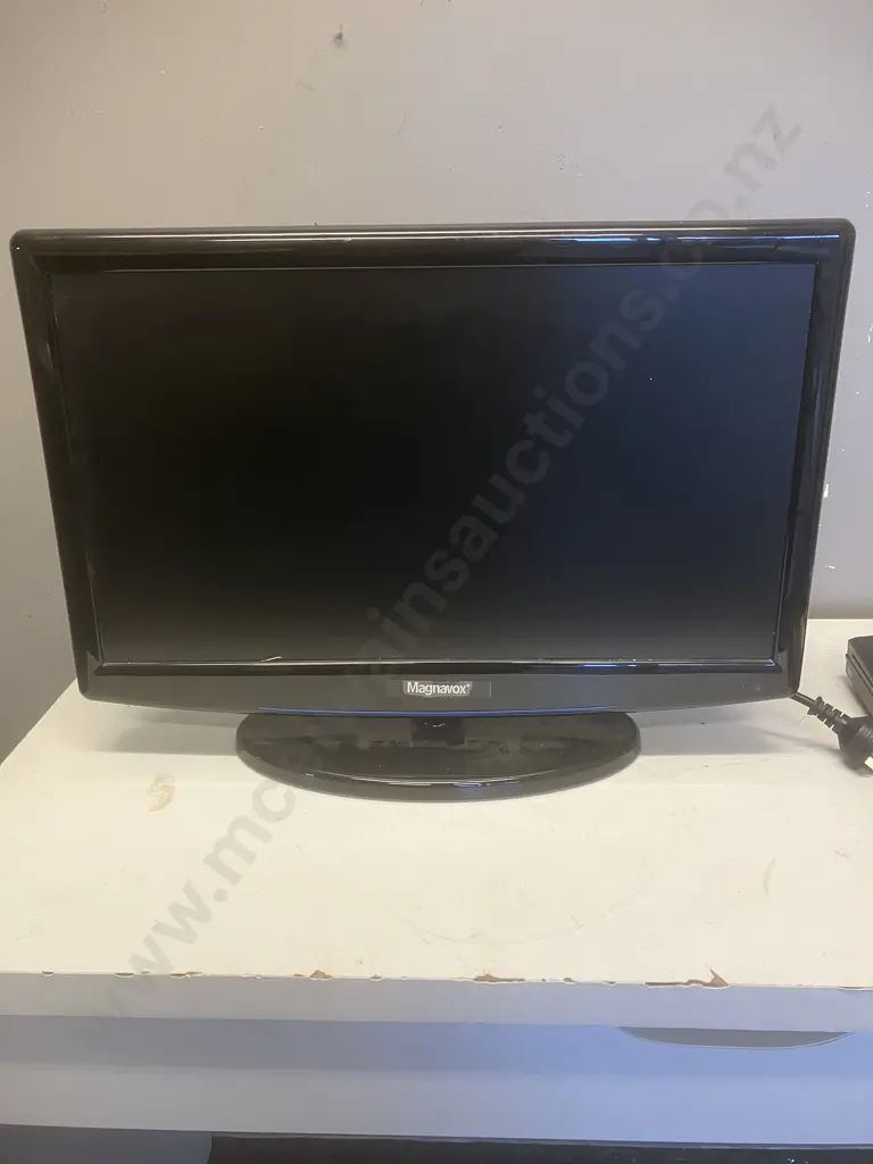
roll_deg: +0.9
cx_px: 436
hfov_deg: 49.7
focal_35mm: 28
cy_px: 582
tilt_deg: -17.9
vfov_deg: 63.4
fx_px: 942
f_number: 1.8
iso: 80
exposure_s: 1/50
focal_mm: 3.99
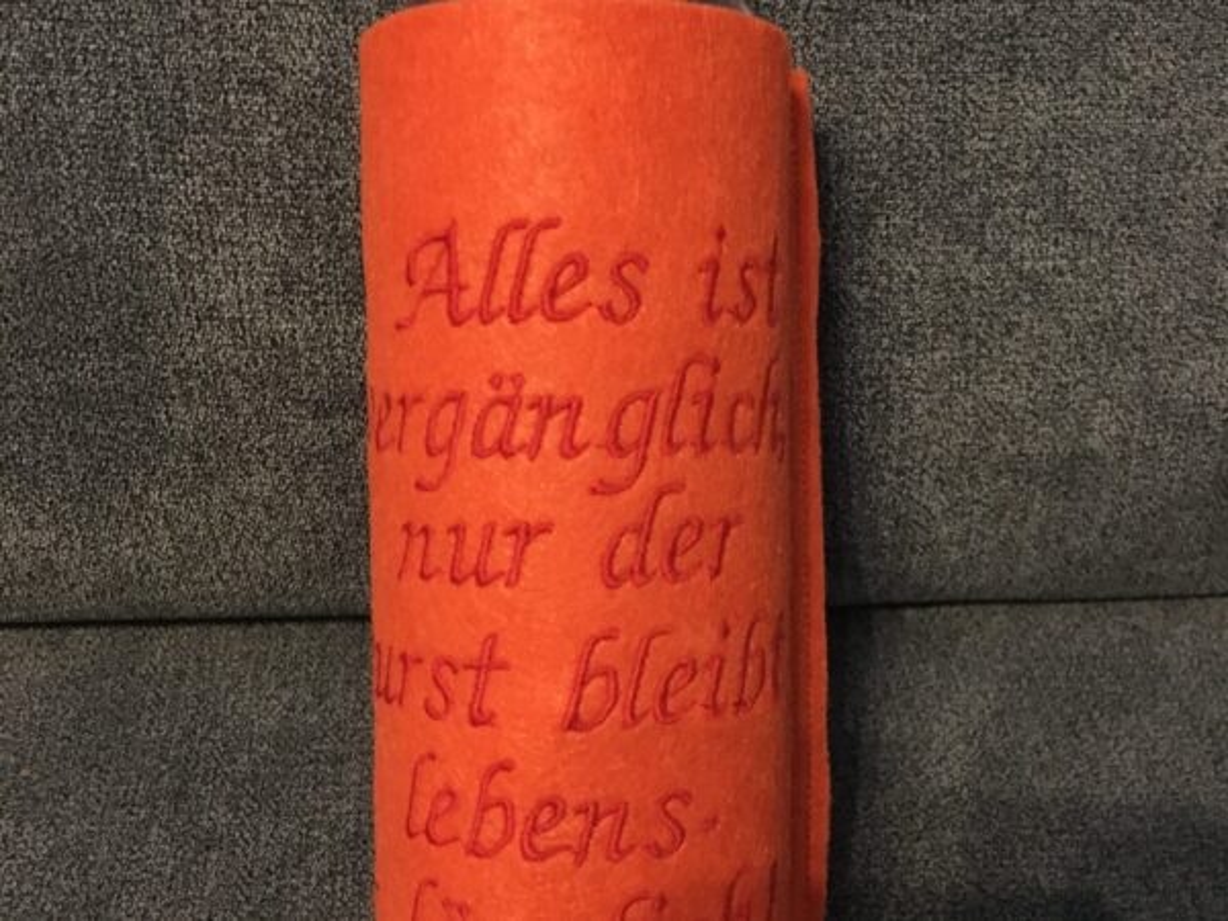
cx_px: 614
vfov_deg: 48.2
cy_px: 460
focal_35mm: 29
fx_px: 1029
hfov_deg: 61.7
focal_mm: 4.15
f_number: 2.2
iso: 400
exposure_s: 1/17
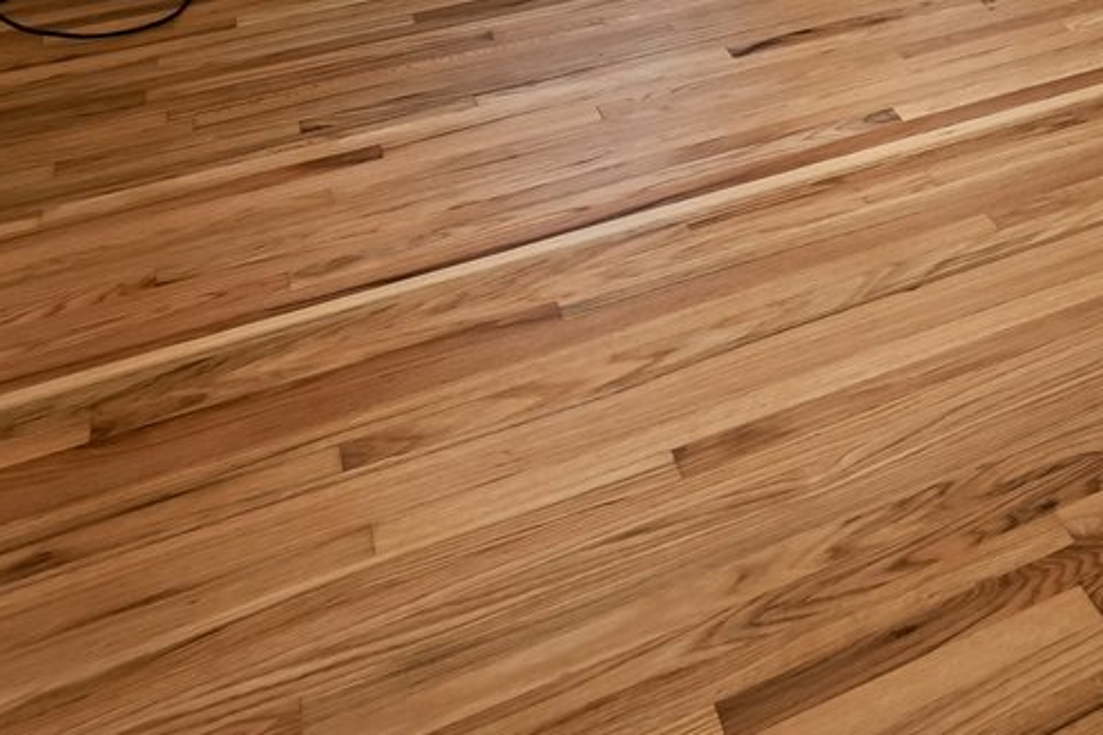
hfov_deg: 22.7
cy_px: -691
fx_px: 1776
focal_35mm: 58
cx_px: 1907
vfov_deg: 17.5
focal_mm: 14
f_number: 9
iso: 180
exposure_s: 1/15
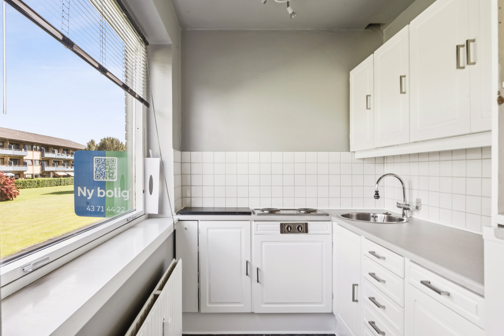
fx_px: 266
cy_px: 168
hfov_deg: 86.9
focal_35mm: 19
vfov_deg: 64.6
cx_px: 252
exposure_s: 1/20
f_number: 10
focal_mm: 19
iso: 200
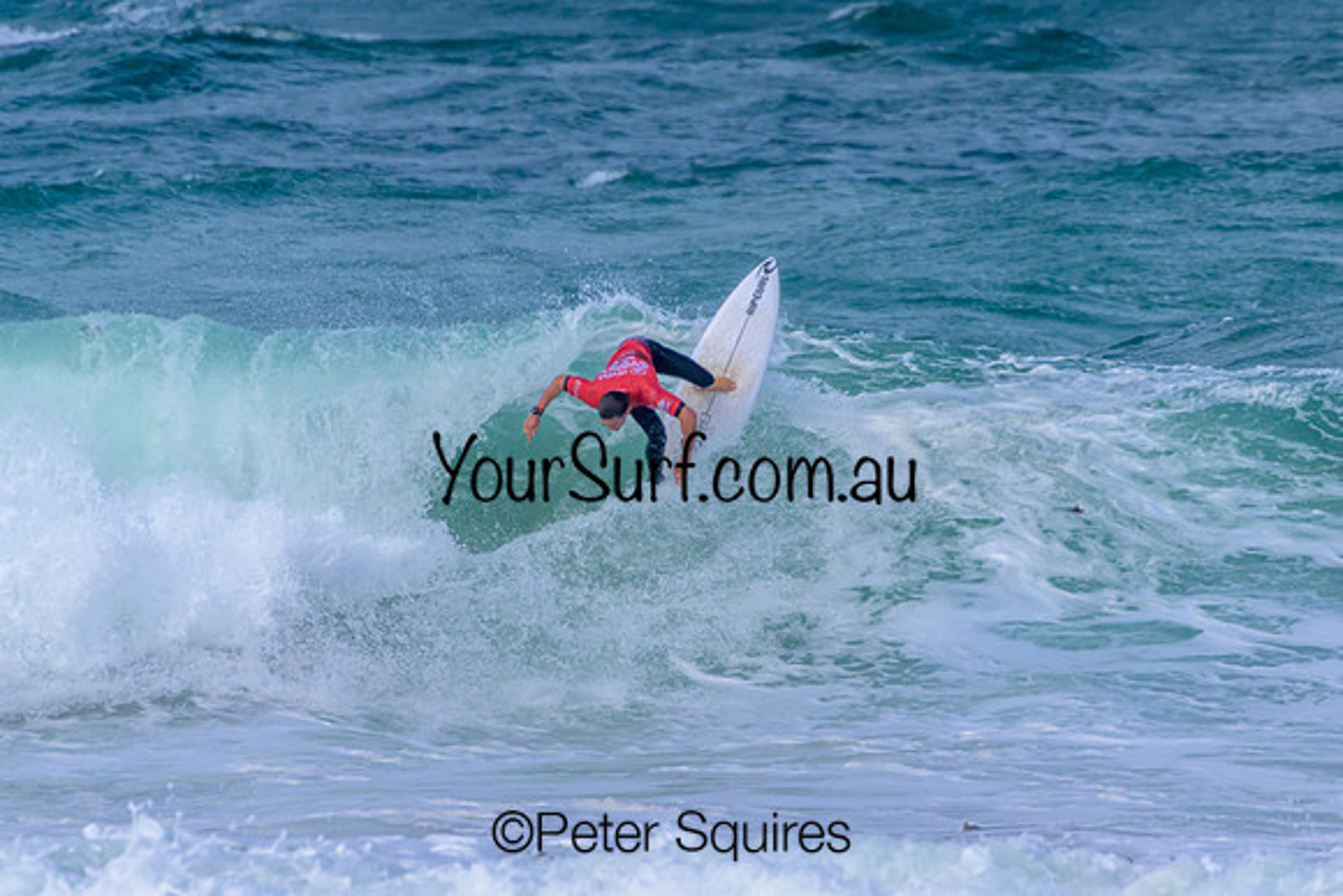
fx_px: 33581
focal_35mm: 900
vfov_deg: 1.5
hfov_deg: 2.3
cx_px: 672
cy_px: 448
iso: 900
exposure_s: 1/2500
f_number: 11
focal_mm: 900
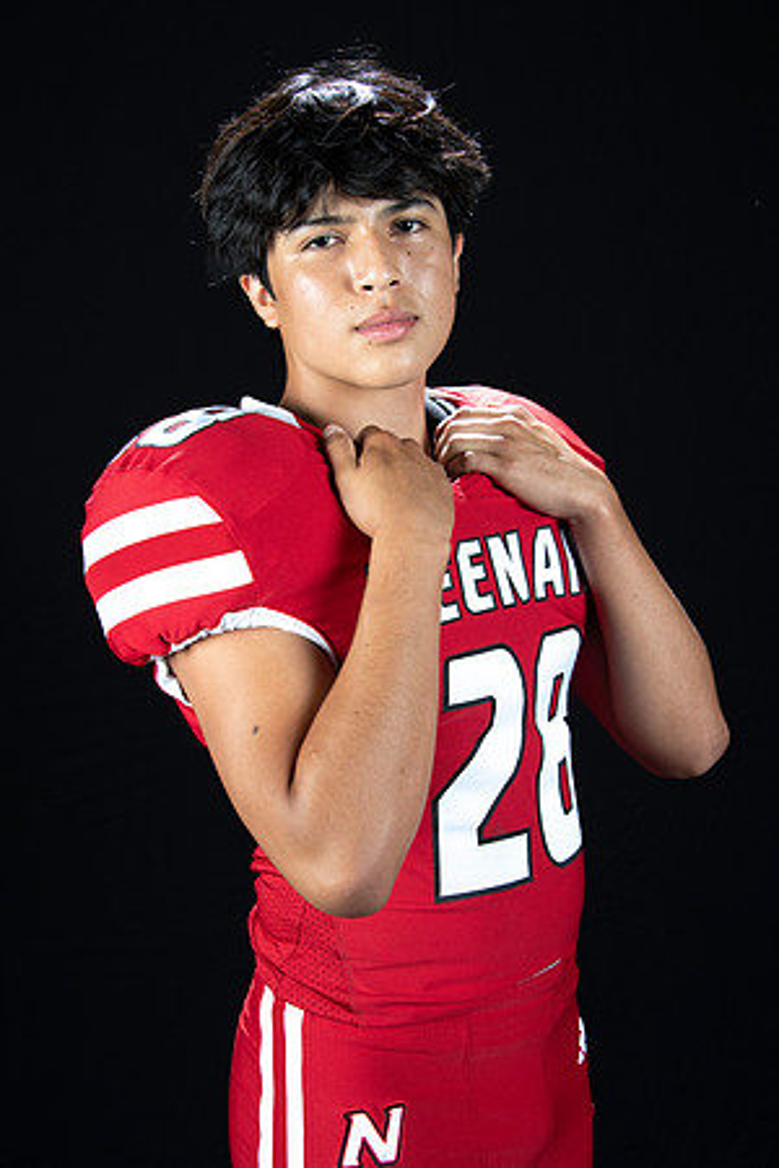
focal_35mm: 56
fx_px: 1818
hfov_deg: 24.2
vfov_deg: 35.6
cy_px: 584
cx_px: 390
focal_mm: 56
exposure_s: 1/160
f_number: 9
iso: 320
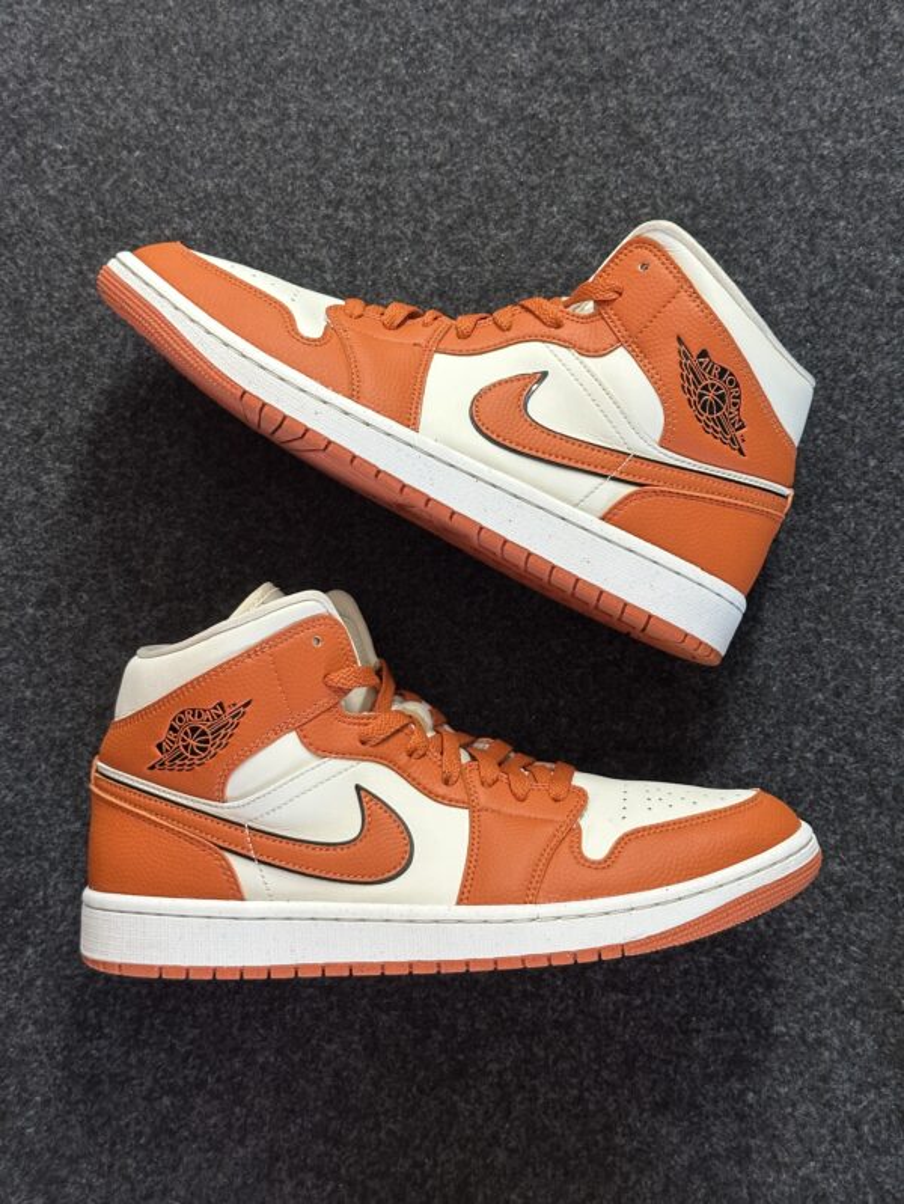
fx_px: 1670
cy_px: 602
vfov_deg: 39.6
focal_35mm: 48
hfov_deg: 30.3
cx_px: 452
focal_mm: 6.86
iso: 250
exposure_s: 1/50
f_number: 1.78
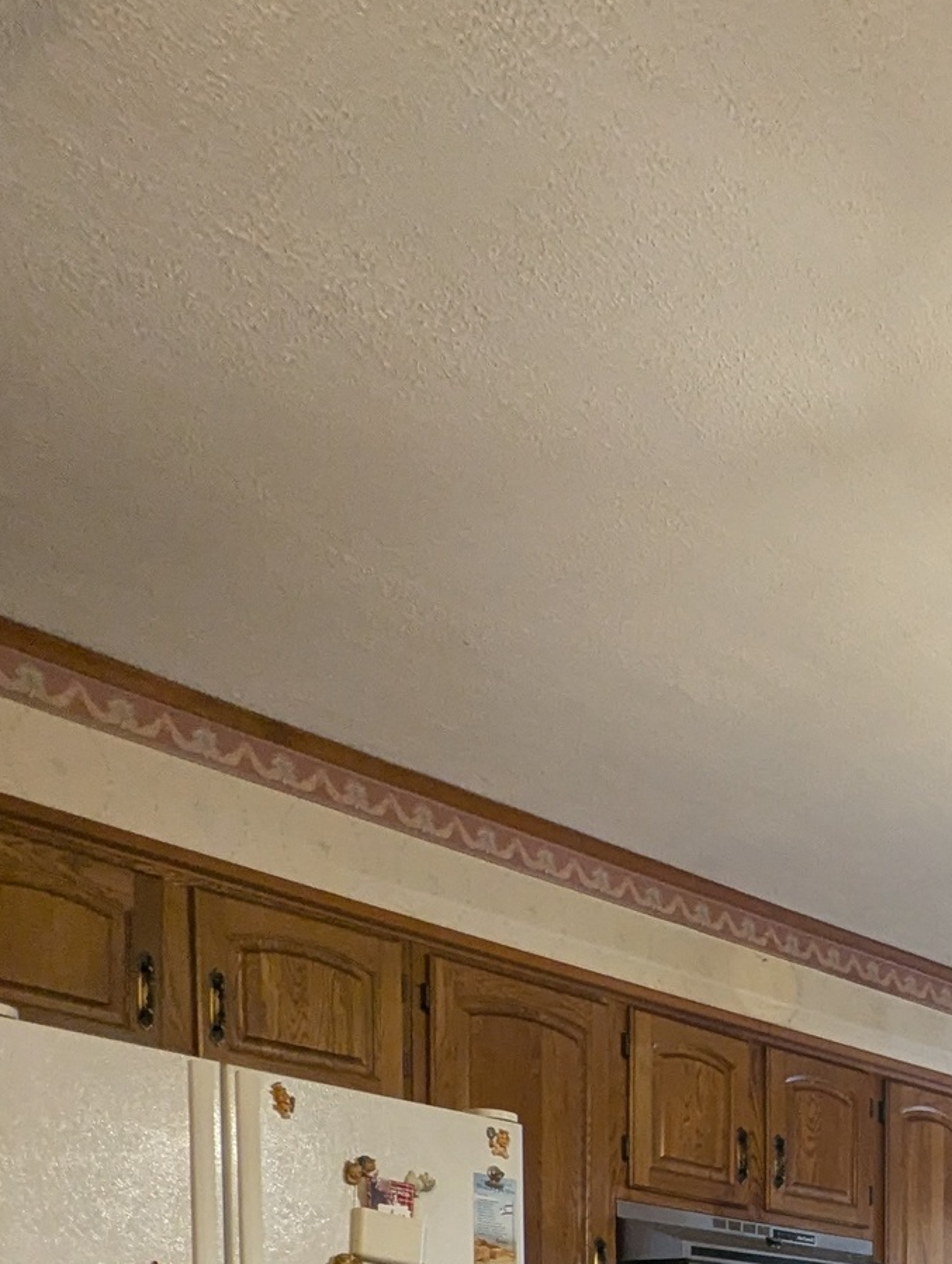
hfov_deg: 29.1
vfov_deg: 35.0
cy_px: 1556
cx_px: 1211
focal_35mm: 41
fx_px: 1500
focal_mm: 2.35
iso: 176
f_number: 2.2
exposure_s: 1/30
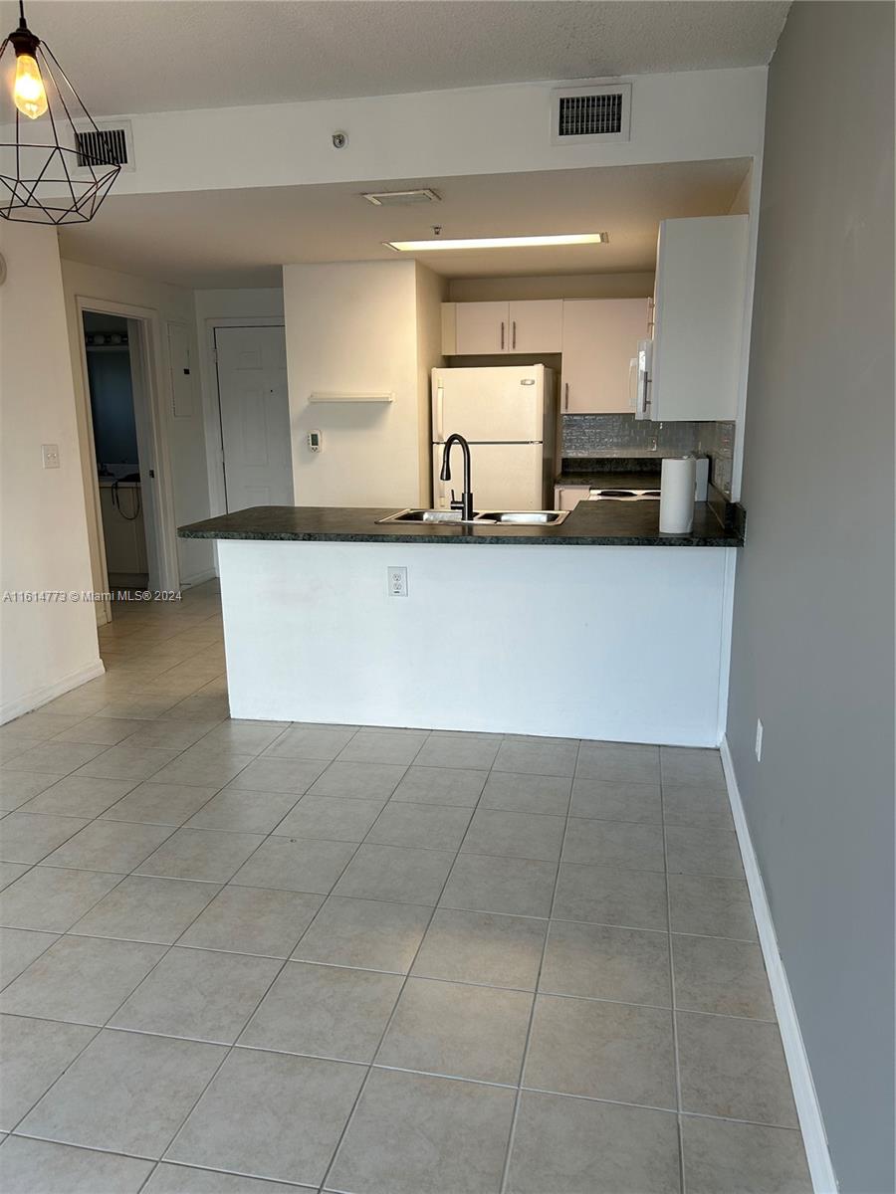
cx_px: 448
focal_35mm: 26
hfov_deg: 53.1
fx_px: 897
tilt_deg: -13.0
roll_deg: +0.2
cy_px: 597
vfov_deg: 67.3
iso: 64
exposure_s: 1/120
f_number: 1.5
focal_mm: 5.7
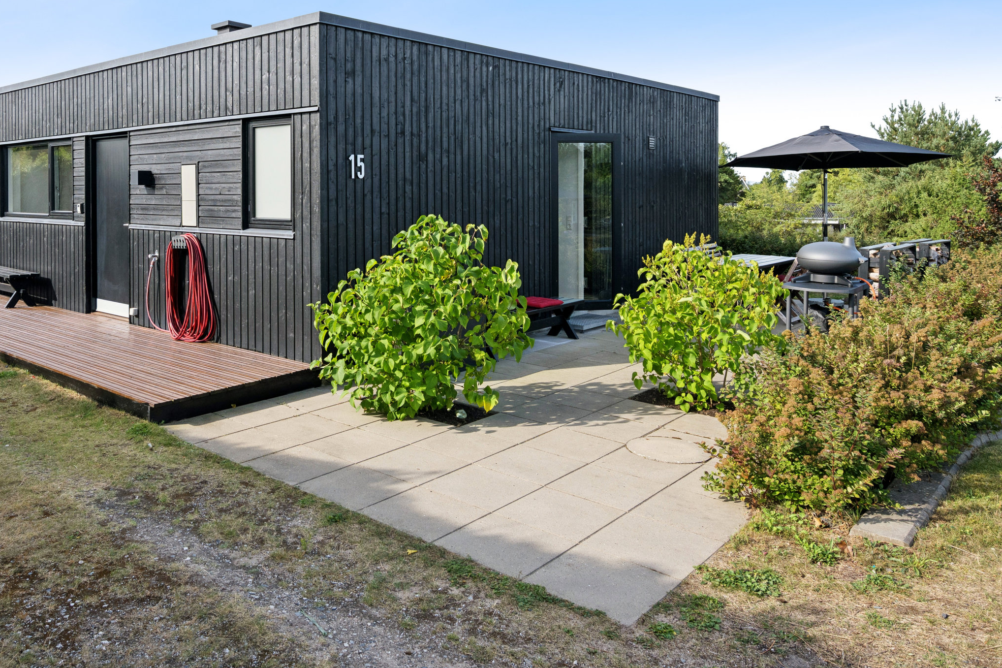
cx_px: 373
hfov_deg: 63.2
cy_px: 188
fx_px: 800
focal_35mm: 29
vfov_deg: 44.2
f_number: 7.1
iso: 200
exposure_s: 1/400
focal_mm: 19.5
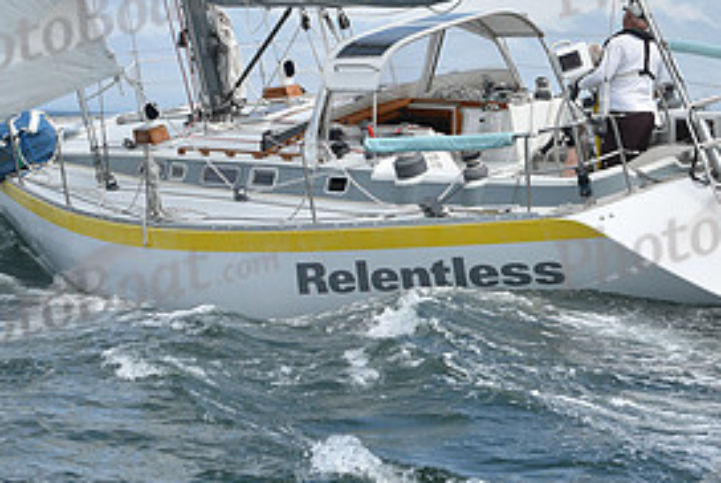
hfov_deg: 13.8
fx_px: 2987
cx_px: 419
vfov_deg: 9.2
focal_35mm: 149
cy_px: 123
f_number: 5.6
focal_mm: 70
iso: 200
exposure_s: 1/1250
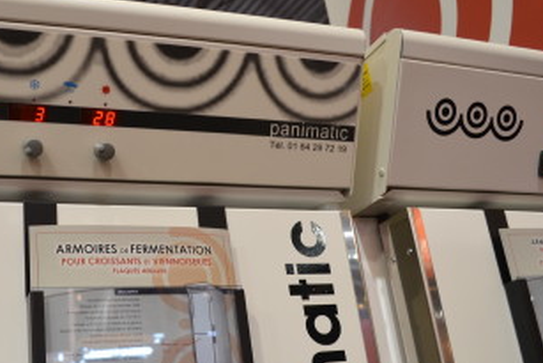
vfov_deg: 30.5
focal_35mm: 44
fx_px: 664
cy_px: 204
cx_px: 163
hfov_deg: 43.6
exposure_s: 1/60
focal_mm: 18
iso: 400
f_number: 4
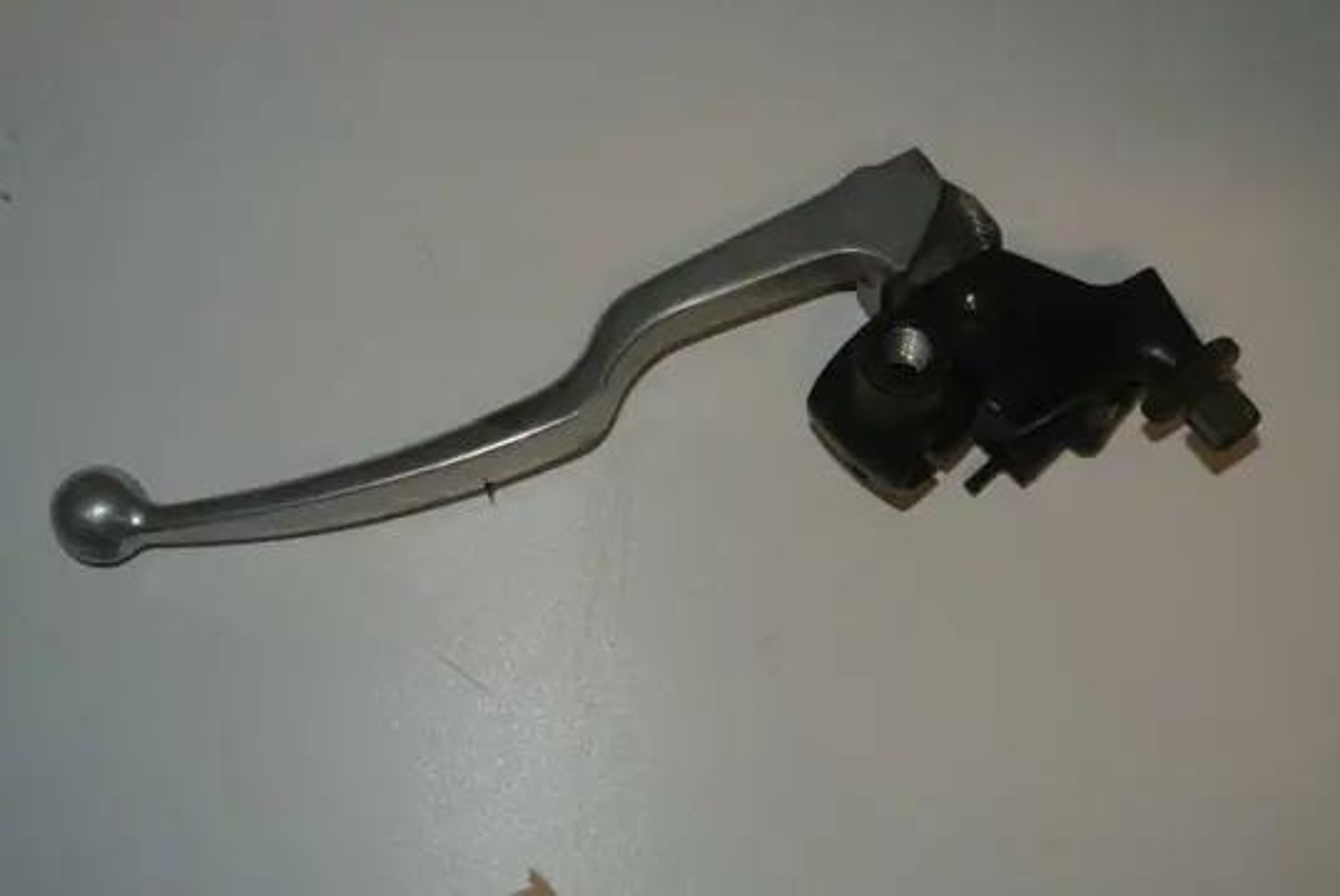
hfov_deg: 40.3
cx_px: 670
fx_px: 1826
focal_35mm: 49
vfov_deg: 27.6
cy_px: 448
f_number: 4.5
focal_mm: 18.2
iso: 200
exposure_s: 1/60
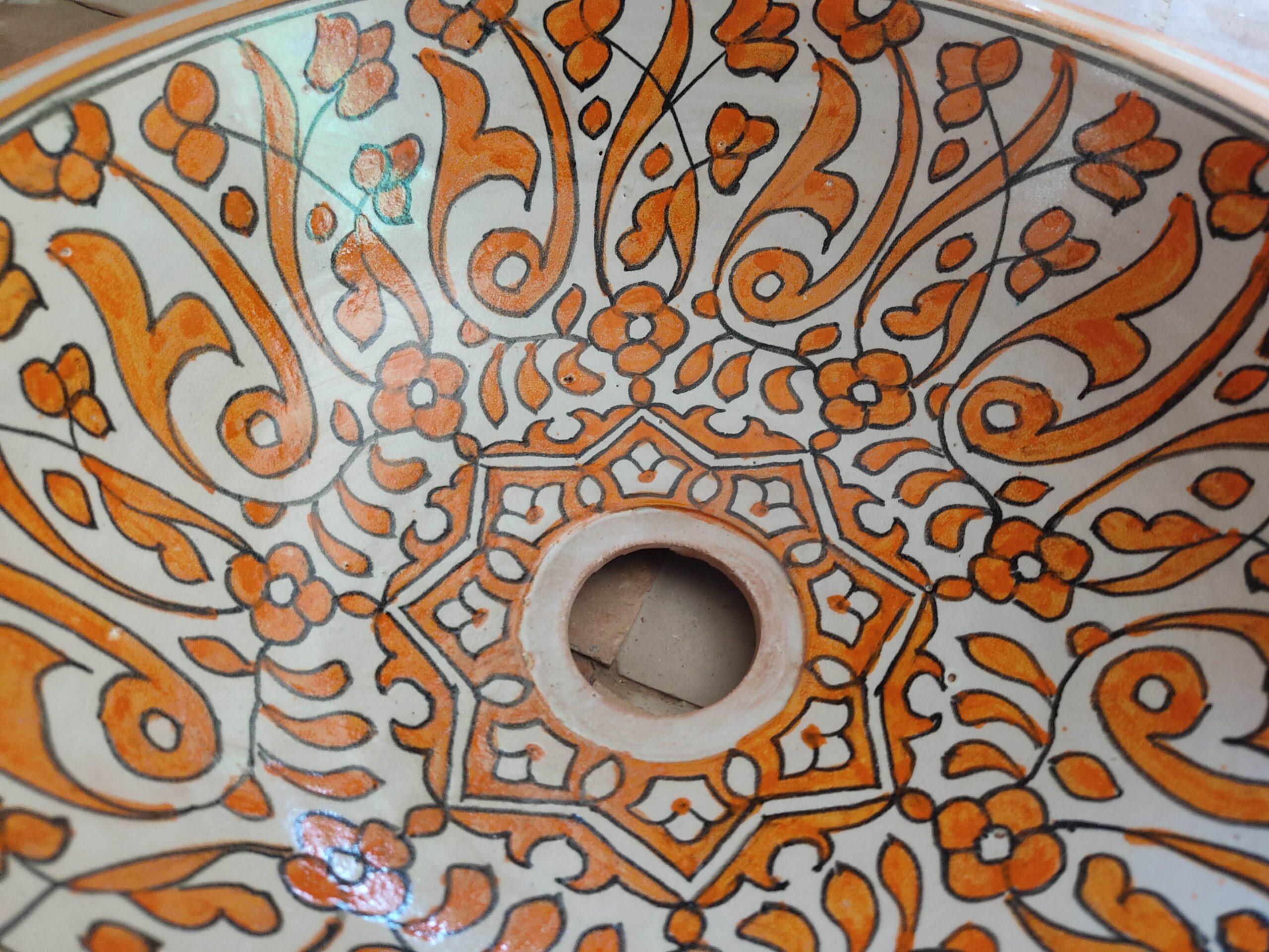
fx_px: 953
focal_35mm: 26
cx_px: 634
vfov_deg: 53.1
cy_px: 476
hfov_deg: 67.3
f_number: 1.79
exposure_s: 1/33
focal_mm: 4.74
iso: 955
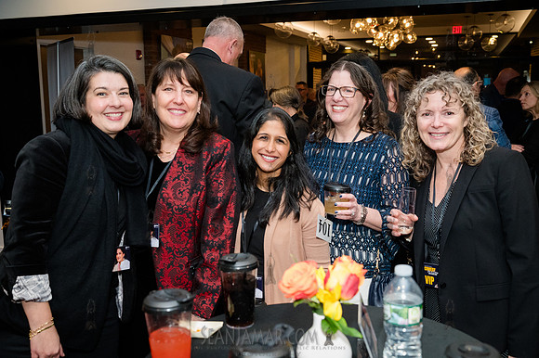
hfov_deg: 54.5
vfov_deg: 37.8
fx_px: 524
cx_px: 270
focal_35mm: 35
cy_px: 179
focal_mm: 35
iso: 6400
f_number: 5
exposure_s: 1/320
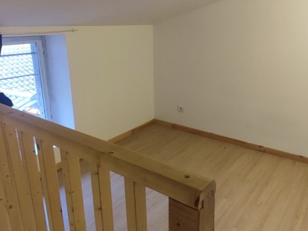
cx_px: 161
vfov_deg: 45.3
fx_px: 276
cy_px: 98
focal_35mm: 31
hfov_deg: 58.3
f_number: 2.2
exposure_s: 1/50
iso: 456
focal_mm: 1.65
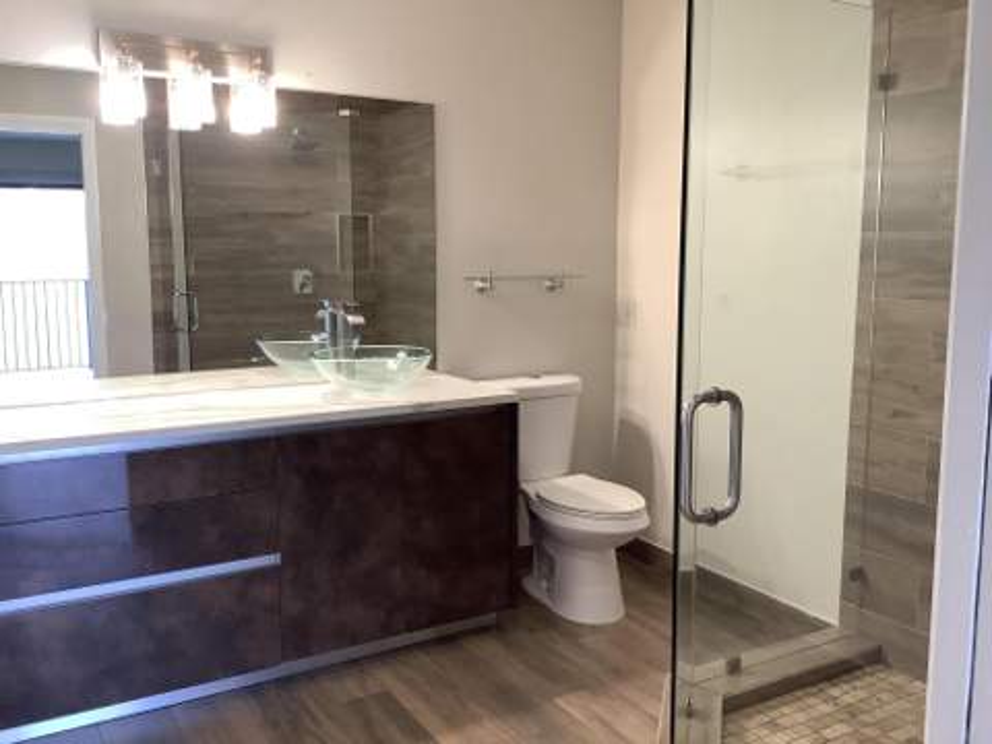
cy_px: 372
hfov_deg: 58.4
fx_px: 888
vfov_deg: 45.4
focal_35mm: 31
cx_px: 496
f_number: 2.4
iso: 100
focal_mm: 3.3
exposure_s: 1/60
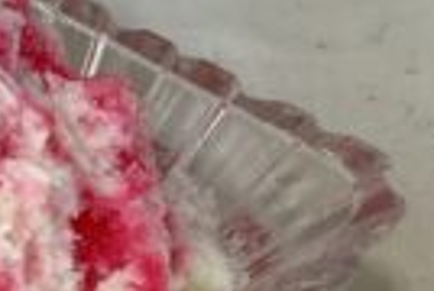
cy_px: 348
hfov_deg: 21.6
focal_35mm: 90
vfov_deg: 14.8
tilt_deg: -63.3
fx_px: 1087
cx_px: -24
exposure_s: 1/60
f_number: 2.4
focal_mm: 3.3
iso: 125
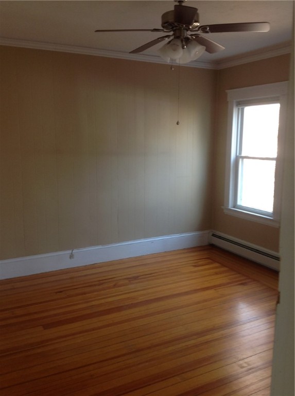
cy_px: 198
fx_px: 399
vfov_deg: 52.7
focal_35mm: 35
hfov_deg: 40.6
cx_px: 148
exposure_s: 1/15
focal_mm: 4.28
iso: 64
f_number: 2.4
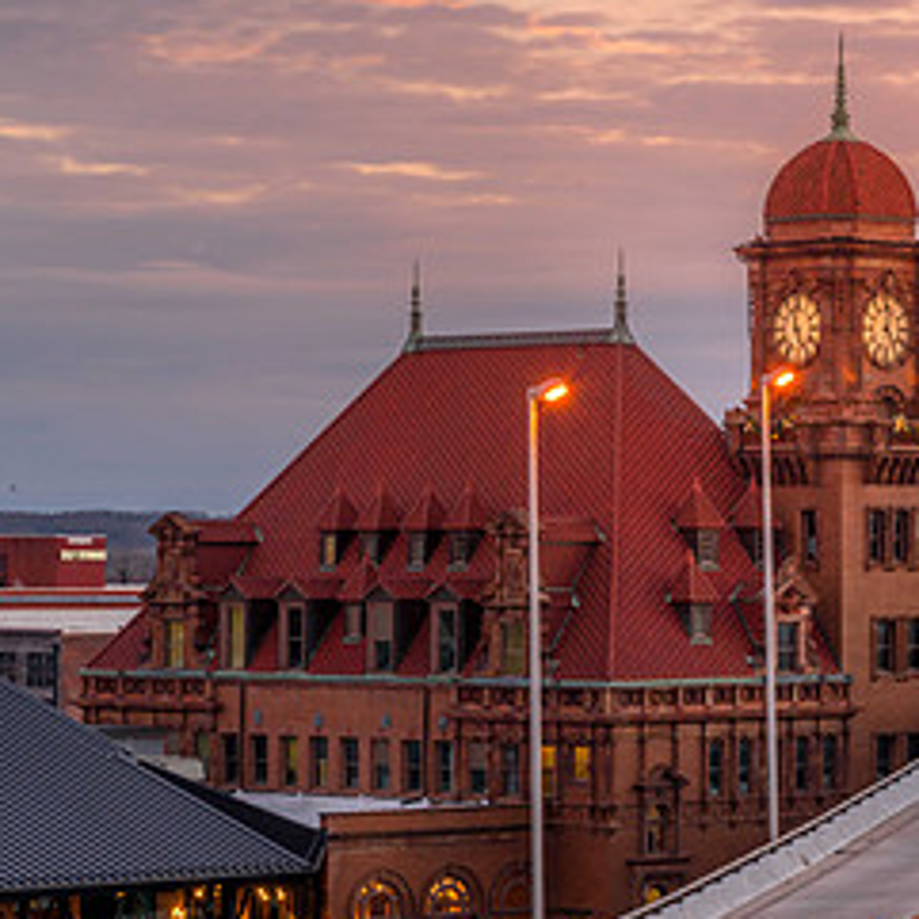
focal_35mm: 168
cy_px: 425
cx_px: 1091
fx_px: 5046
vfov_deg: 10.4
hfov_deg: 10.2
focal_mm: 78
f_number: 22
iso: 64
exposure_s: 1.6
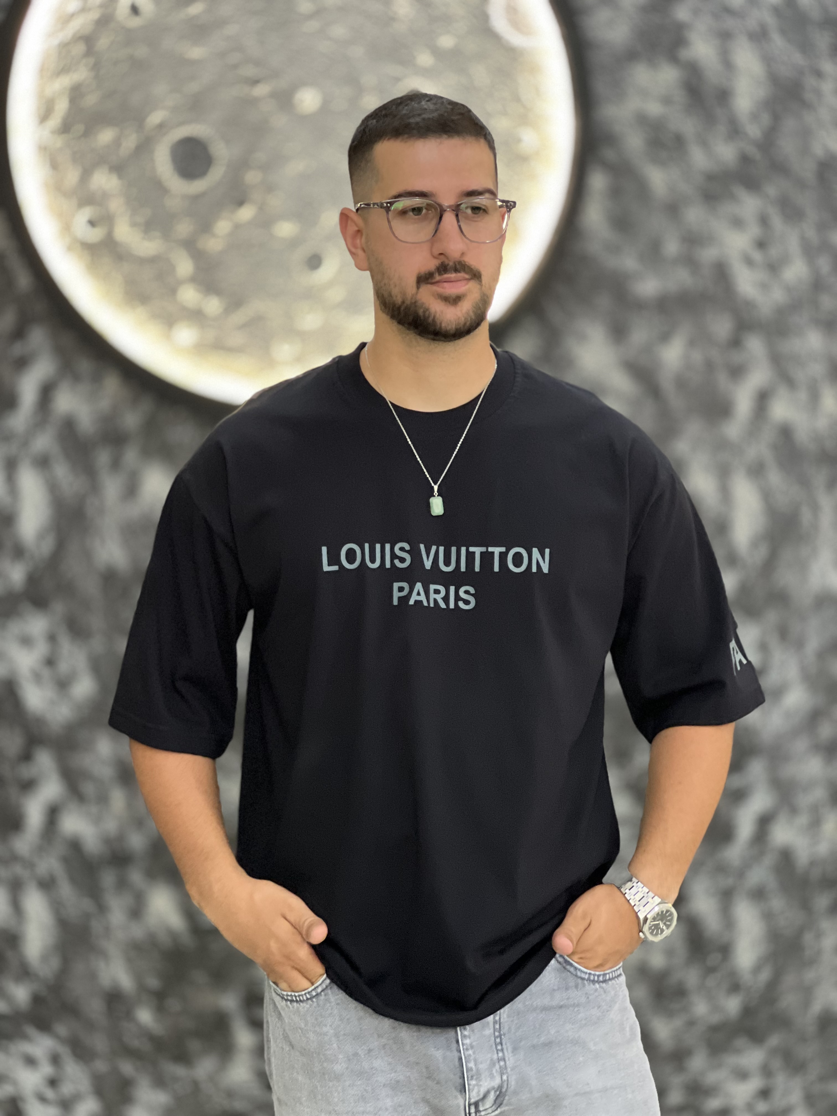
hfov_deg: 19.1
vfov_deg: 25.3
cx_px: 418
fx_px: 2482
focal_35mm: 77
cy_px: 558
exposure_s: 1/25
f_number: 2.8
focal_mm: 9
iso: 320
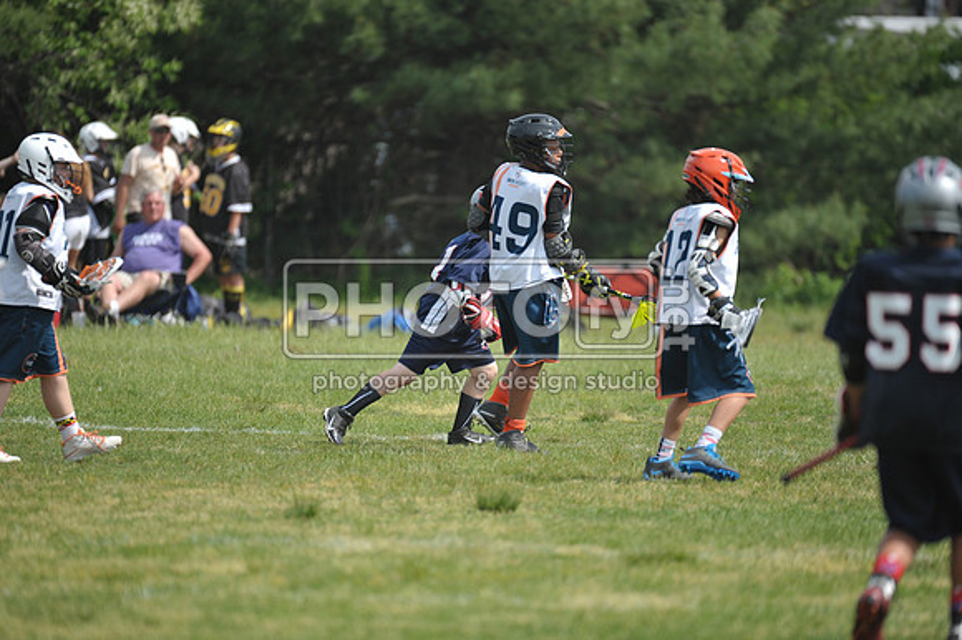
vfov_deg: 3.4
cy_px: 320
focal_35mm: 400
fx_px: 10682
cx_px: 481
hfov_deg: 5.2
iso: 640
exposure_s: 1/2500
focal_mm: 400
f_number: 4
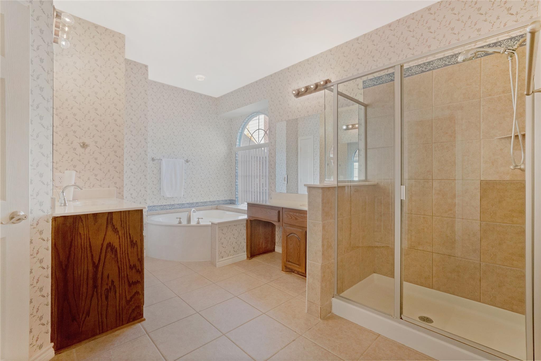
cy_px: 180
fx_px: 240
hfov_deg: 96.7
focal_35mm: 16
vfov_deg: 73.8
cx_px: 270
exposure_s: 1/20
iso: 800
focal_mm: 16
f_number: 9
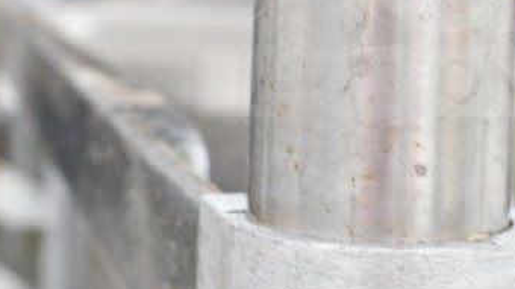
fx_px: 1502
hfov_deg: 19.3
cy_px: -2
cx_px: 406
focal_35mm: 110
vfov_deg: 10.9
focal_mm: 26
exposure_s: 1/160
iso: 200
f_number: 6.3
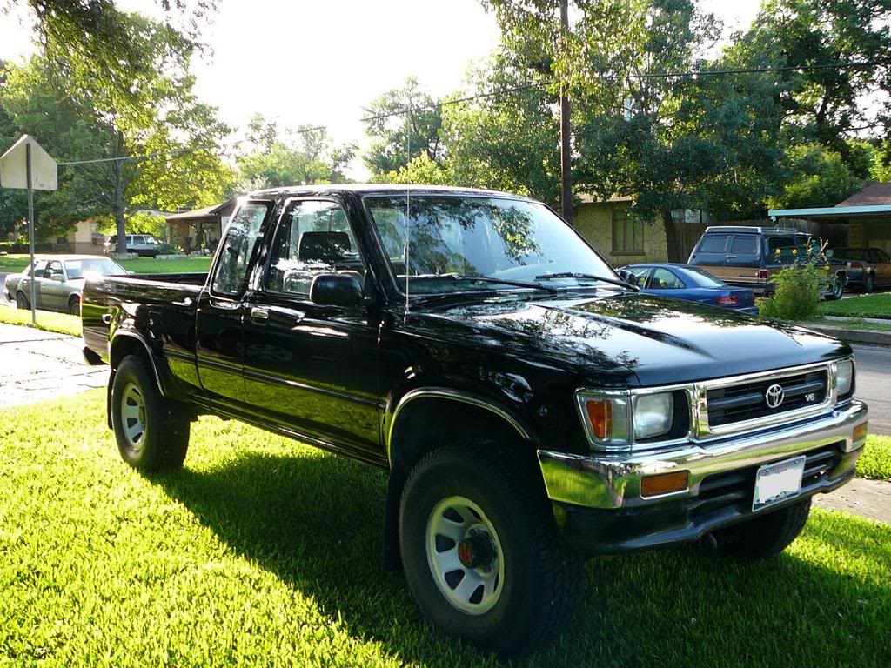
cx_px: 446
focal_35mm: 35
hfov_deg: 52.6
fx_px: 901
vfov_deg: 40.7
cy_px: 334
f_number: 2.8
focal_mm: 5.2
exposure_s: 1/100
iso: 80
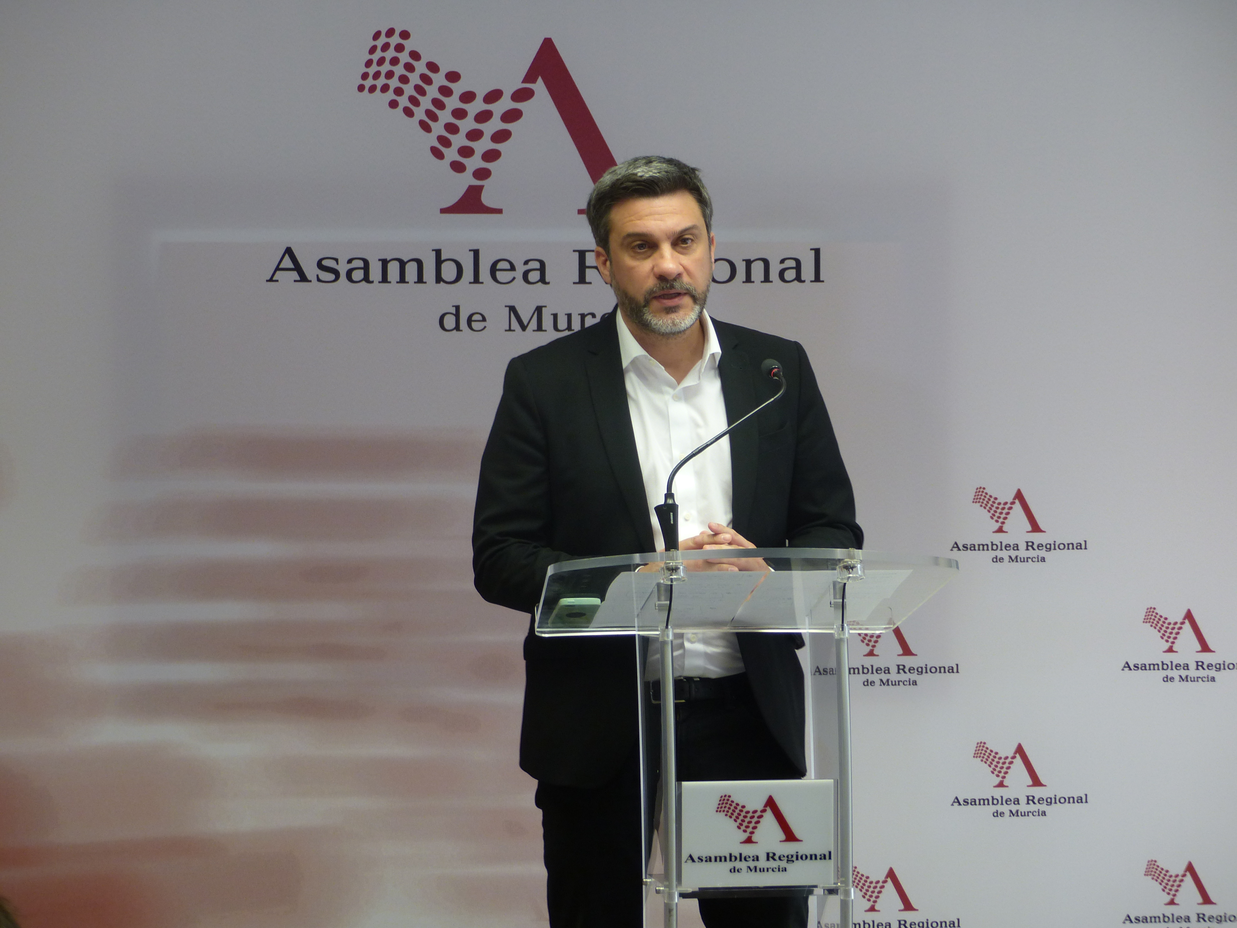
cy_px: 464
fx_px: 4145
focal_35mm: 116
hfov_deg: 17.0
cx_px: 618
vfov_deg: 12.8
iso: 160
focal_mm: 20.9
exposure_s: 1/60
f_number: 2.8
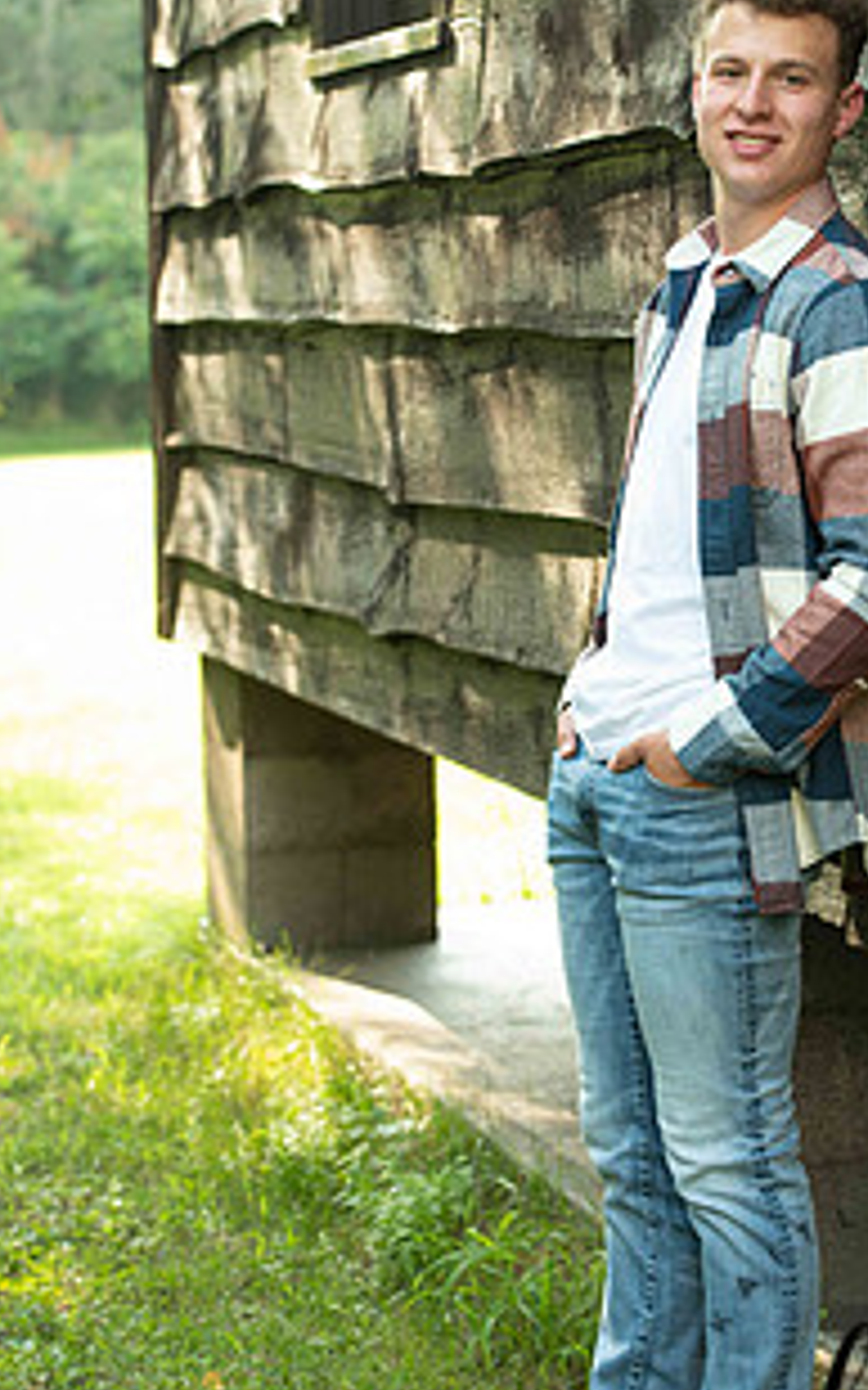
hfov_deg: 12.5
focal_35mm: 104
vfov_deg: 20.0
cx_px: 652
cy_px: 711
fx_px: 3938
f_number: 4
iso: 400
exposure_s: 1/200
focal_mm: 70
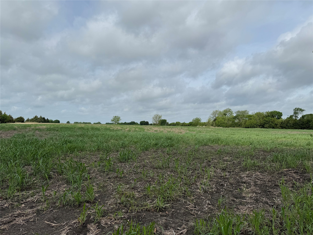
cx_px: 156
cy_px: 118
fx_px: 217
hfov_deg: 71.6
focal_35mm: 24
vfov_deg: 56.8
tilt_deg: +3.2
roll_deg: -0.8
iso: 80
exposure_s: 1/9091
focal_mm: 6.76
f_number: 1.78
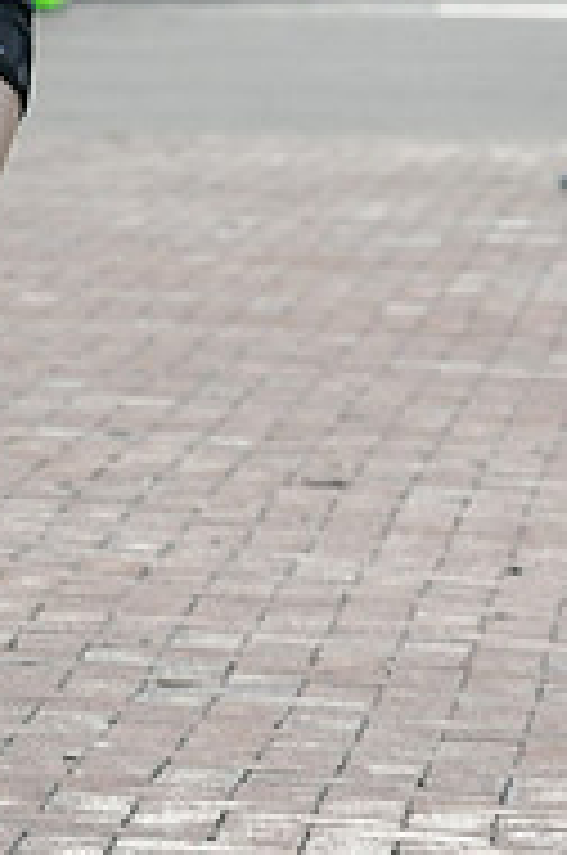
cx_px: -169
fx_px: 9212
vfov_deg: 5.3
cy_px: 18
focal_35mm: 389
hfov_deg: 3.5
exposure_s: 1/800
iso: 800
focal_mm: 85
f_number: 5.6
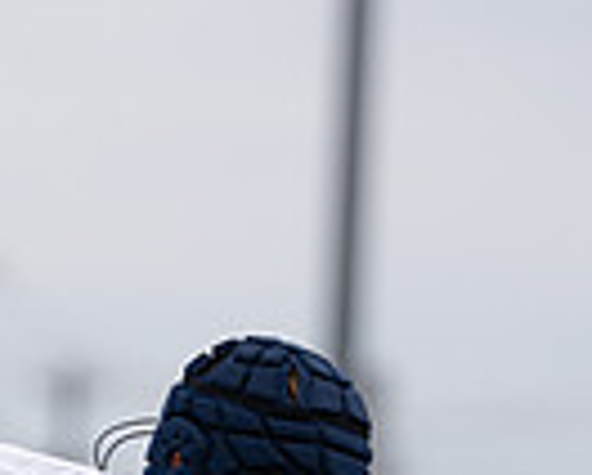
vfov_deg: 2.4
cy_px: 710
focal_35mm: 644
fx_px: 11300
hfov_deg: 3.0
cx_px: -31
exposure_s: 1/2000
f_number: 2.8
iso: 100
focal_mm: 156
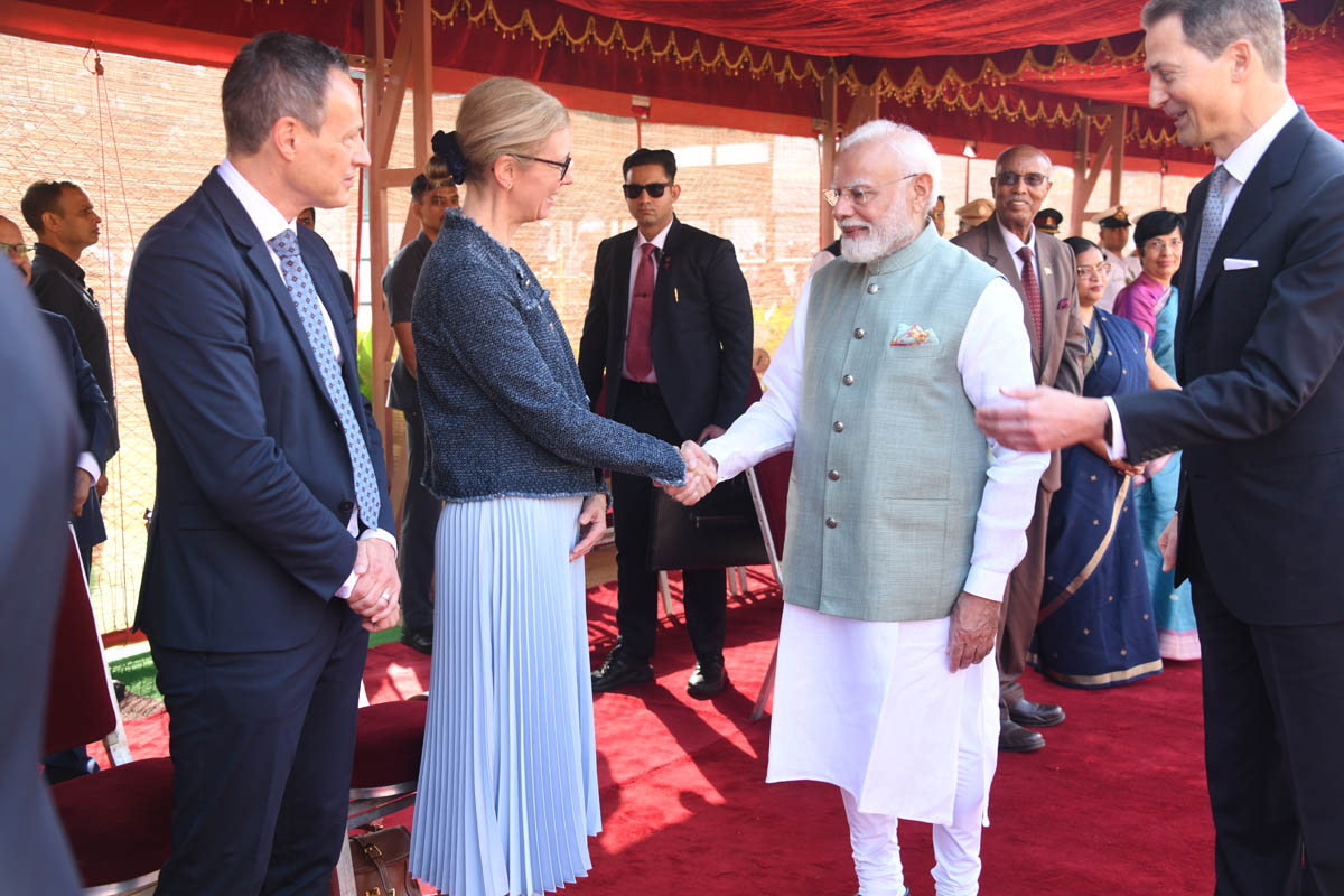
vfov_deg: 31.9
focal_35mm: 42
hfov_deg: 46.4
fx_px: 1568
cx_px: 672
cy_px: 448
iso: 400
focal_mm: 42
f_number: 5
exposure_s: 1/160
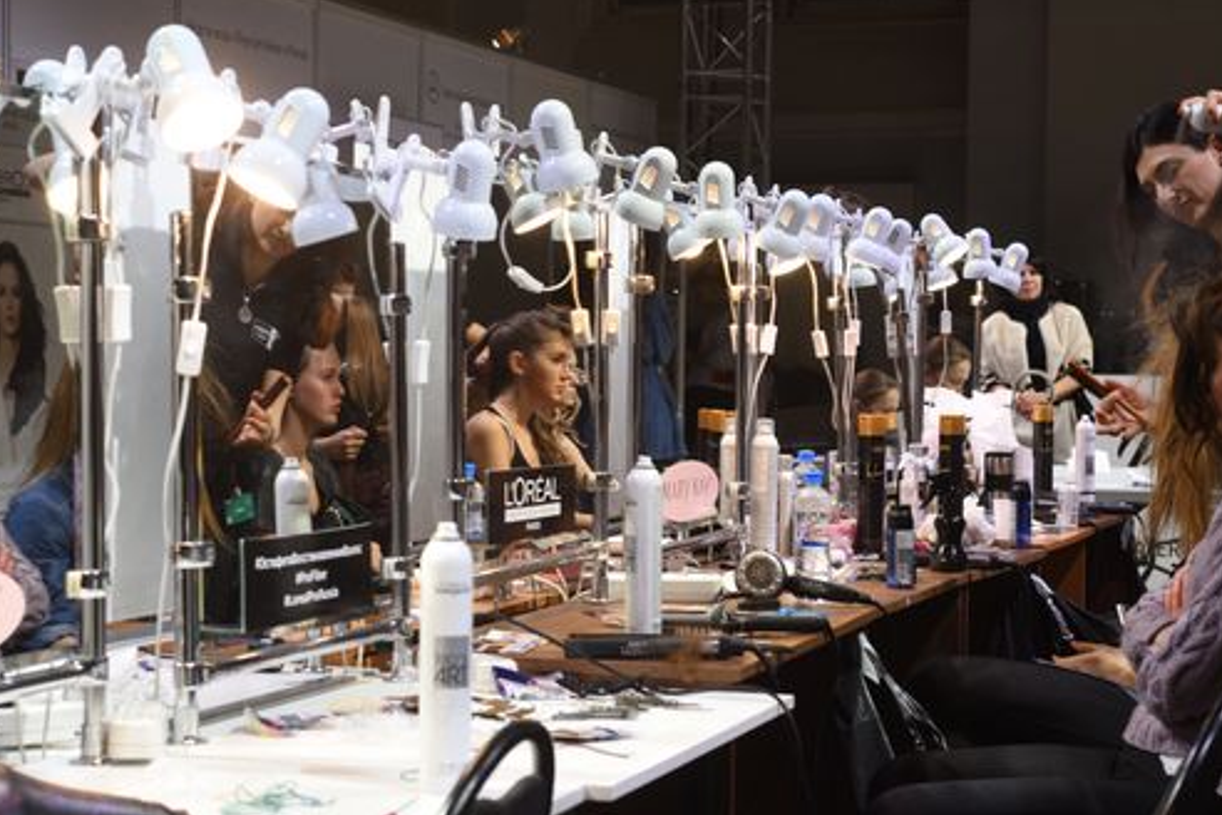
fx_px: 2410
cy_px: 405
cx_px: 492
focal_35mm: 71
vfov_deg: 19.2
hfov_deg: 28.4
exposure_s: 1/160
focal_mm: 50
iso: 1000
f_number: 5.6
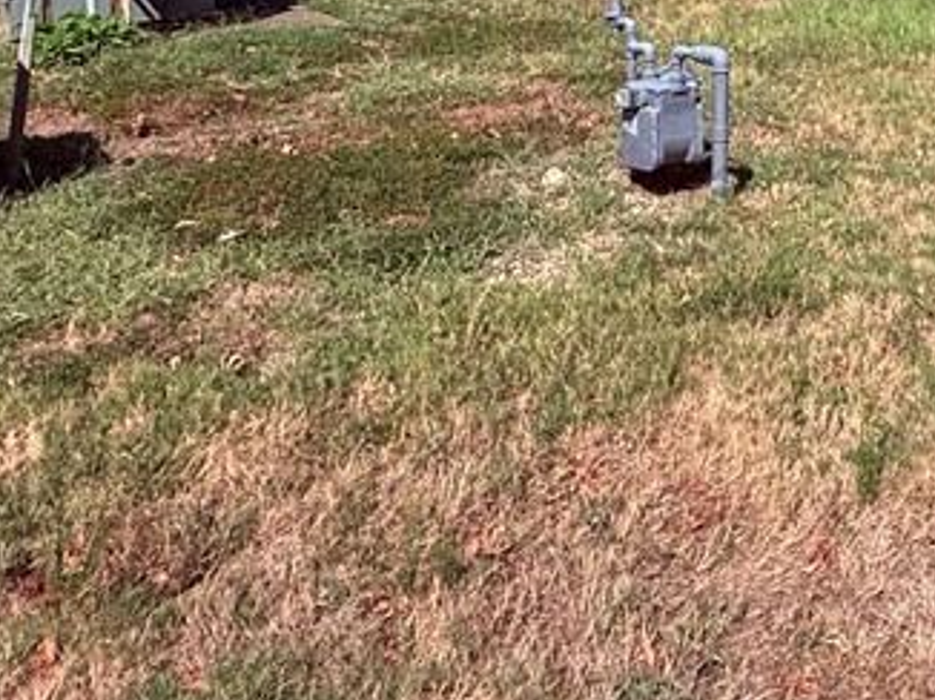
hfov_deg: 37.3
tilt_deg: -1.6
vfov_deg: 28.9
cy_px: -118
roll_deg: +0.8
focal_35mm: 44
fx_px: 1188
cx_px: 981
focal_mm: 2.22
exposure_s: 1/2611
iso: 50
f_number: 2.2
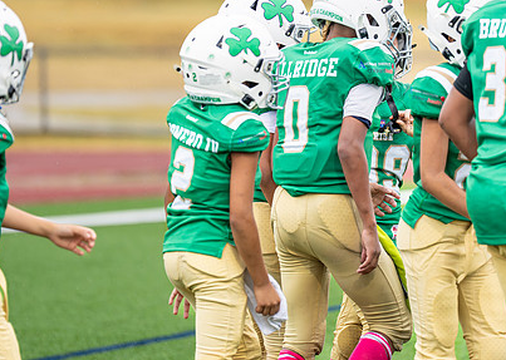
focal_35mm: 370
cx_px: 348
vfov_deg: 3.9
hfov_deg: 5.5
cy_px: 99
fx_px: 5312
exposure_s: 1/1000
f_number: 2.8
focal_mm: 200
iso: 400
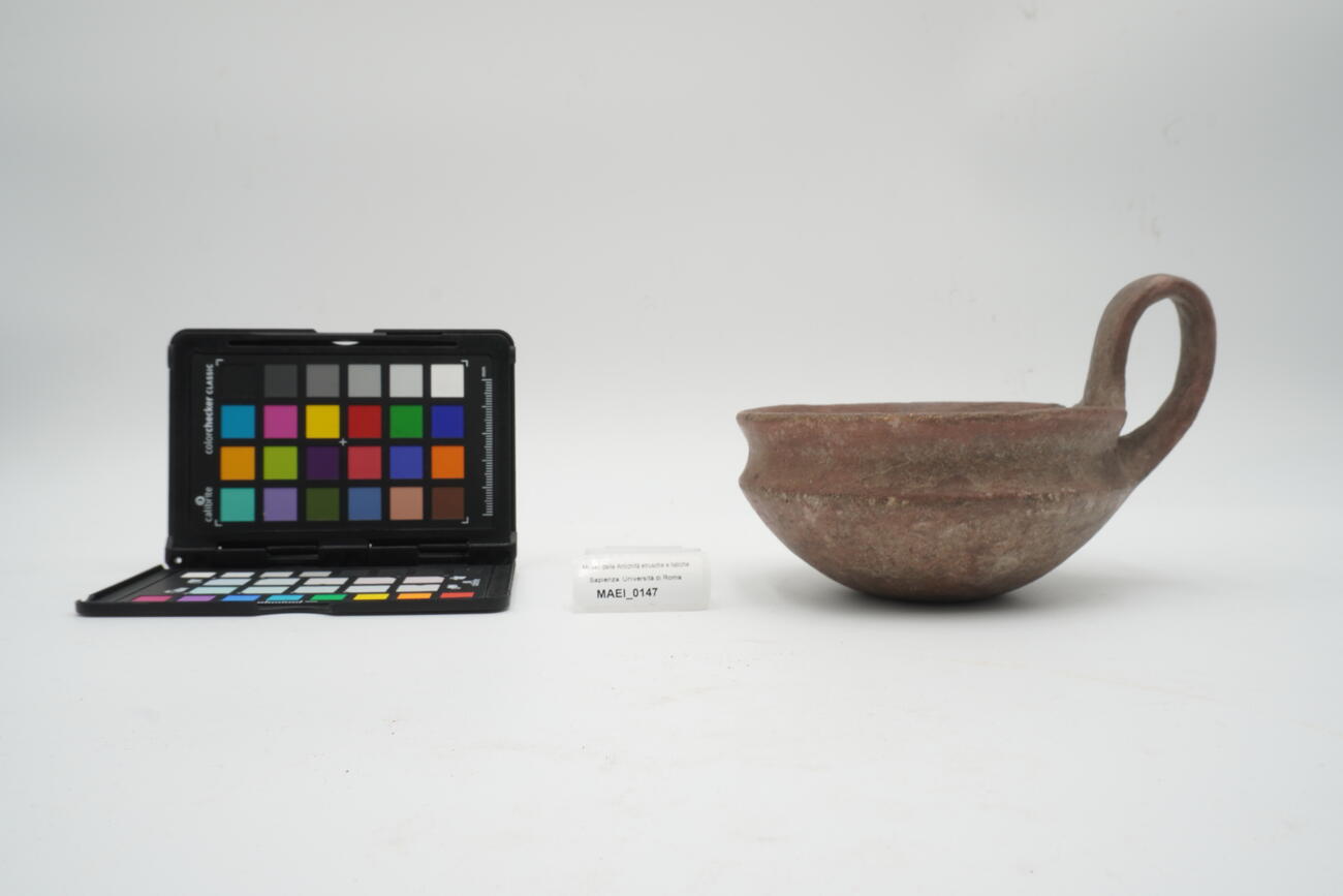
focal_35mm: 30
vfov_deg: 43.6
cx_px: 672
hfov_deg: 61.9
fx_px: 1119
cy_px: 448
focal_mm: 20
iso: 100
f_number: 16
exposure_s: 1/10
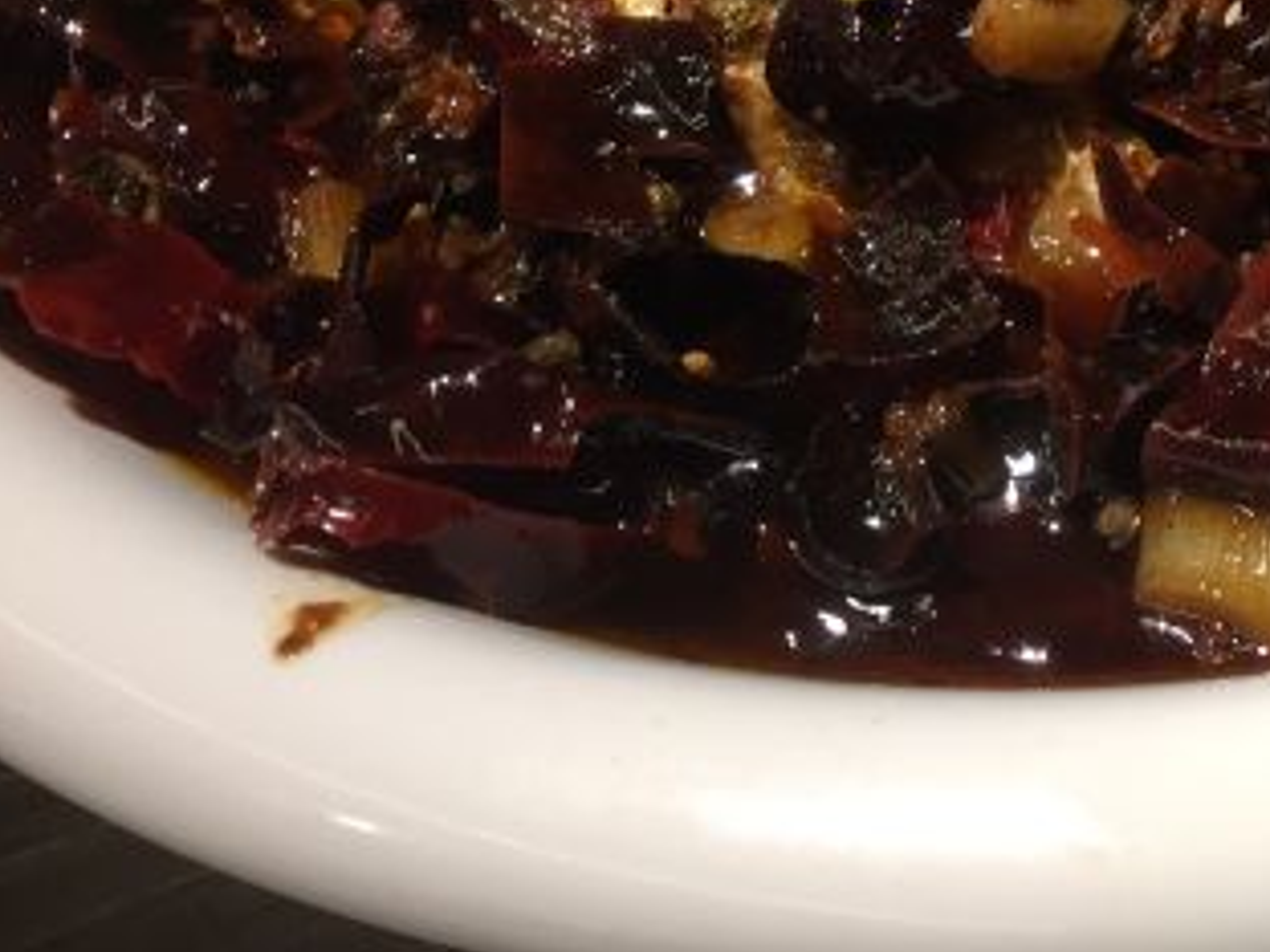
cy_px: -63
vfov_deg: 21.6
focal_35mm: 65
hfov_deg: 29.1
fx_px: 2385
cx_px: 1026
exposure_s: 1/33
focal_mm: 4.15
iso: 80
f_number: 2.2
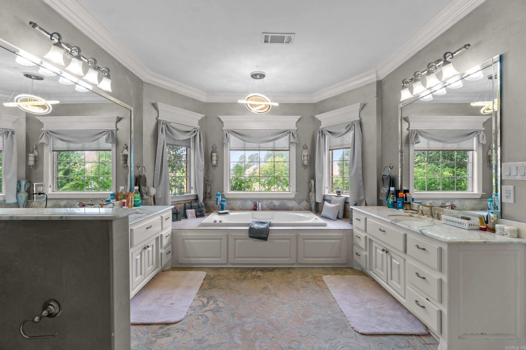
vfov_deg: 77.3
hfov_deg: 100.4
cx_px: 263
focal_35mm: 15
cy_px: 175
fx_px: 219
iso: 250
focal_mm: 10
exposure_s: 1/6
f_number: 9
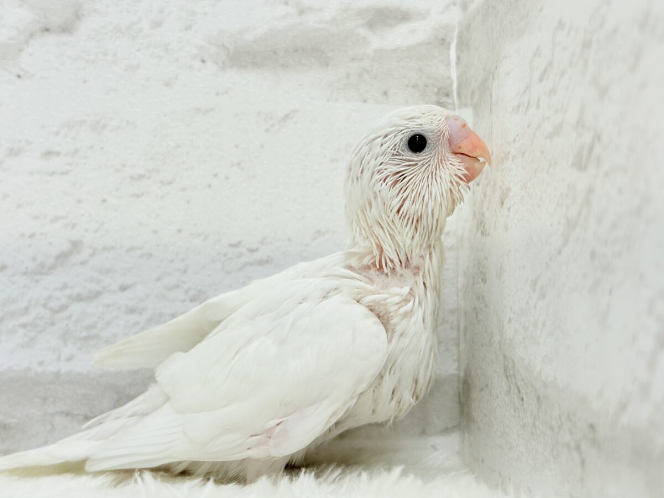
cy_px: 249
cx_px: 332
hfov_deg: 36.8
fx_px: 997
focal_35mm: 52
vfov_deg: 28.0
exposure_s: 1/100
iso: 80
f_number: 1.6
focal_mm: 5.96
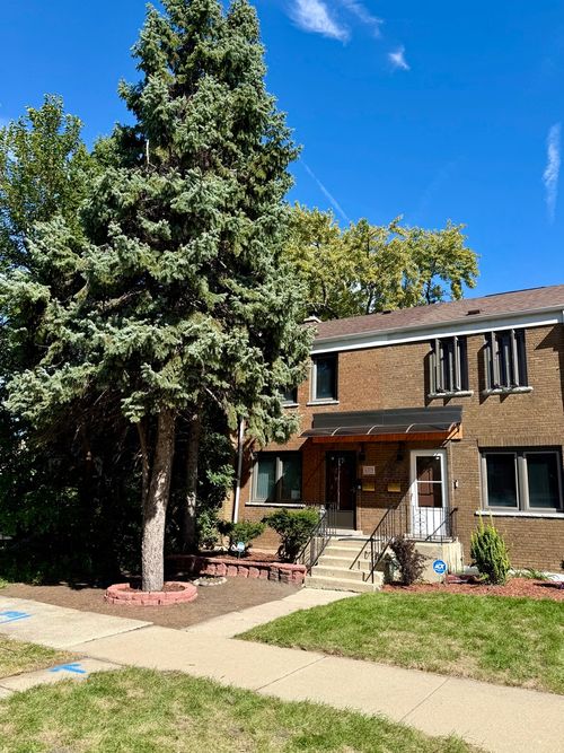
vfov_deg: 71.6
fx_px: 522
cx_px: 282
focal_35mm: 24
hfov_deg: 56.8
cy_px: 376
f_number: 1.78
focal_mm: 6.76
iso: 80
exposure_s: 1/4673
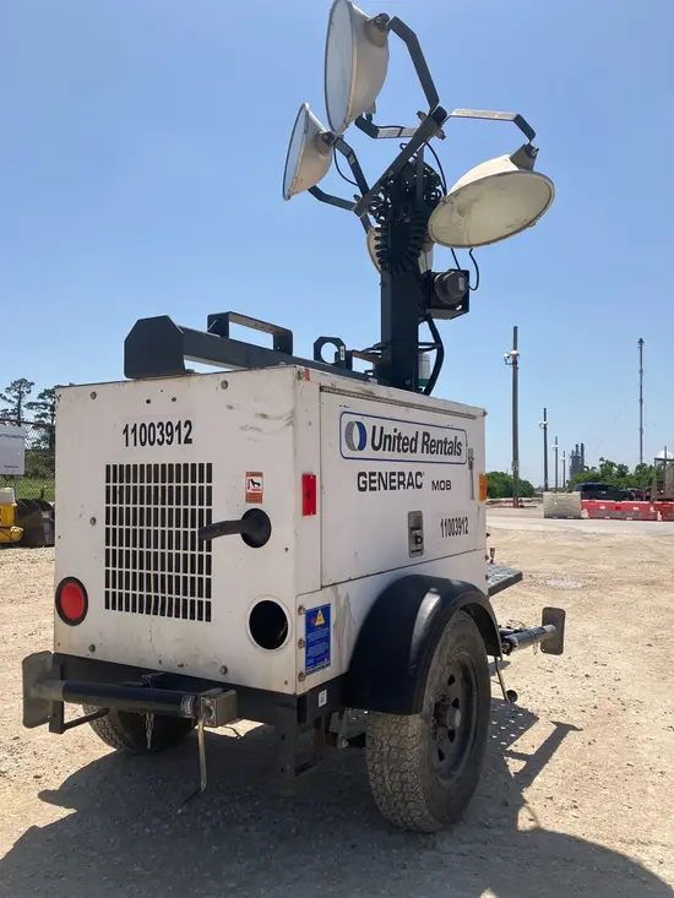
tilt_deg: +4.7
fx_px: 727
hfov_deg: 49.8
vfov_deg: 63.4
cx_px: 337
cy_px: 449
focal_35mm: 28
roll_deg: -1.8
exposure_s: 1/3040
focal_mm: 3.99
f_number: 1.8
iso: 32
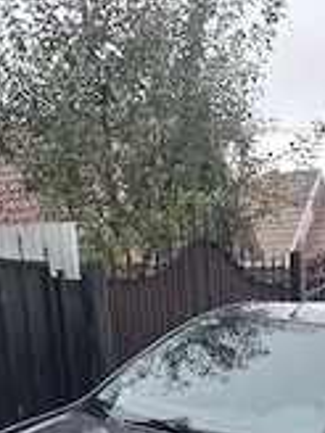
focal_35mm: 56
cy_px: 523
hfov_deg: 25.6
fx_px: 701
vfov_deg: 29.4
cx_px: 267
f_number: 1.8
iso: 320
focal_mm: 5.54
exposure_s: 1/100
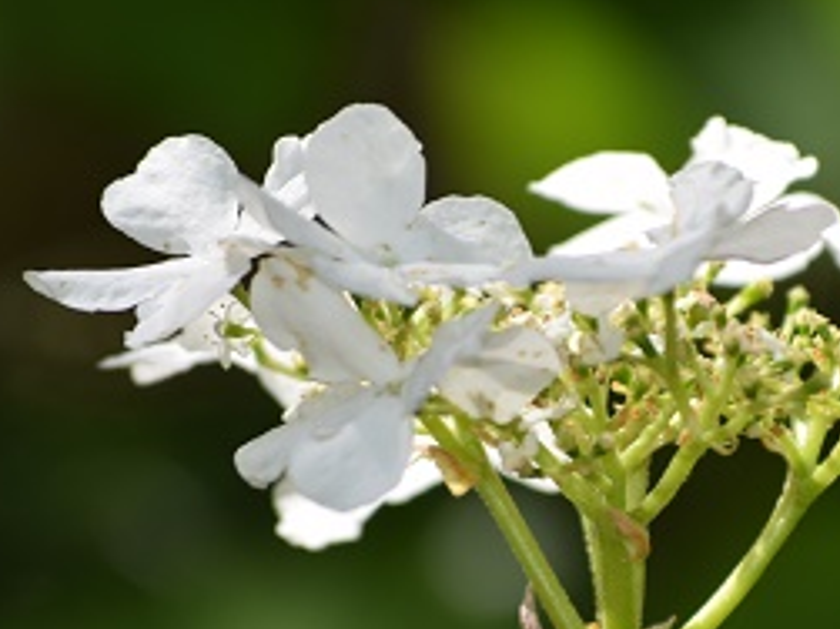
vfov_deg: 2.7
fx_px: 13389
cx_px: 619
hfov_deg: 3.6
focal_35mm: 552
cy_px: 455
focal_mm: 200
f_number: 5.6
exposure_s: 1/125
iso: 100
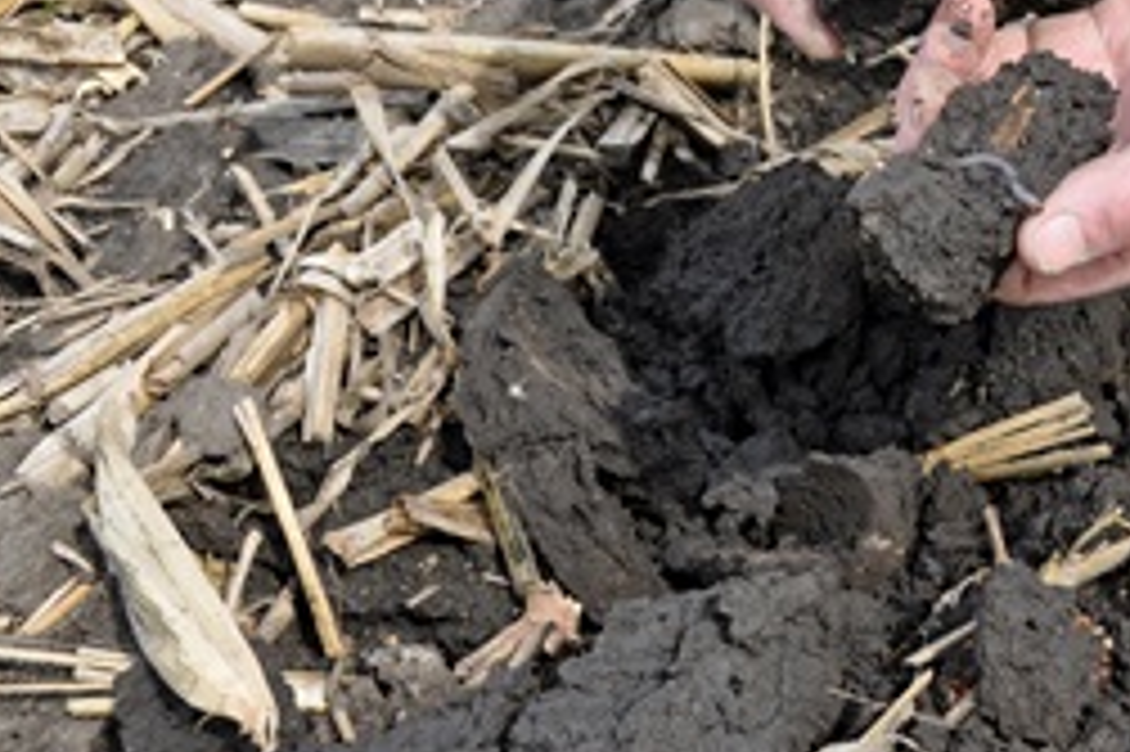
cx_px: 932
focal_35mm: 64
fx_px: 2003
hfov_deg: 30.6
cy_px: 122
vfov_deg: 20.9
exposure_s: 1/200
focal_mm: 25
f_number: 10
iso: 200
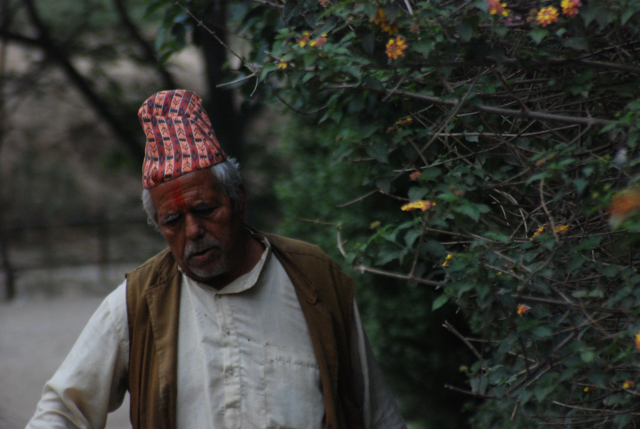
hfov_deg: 6.9
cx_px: 320
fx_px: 5340
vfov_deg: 4.6
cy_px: 214
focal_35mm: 300
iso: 1000
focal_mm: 200
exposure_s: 1/1250
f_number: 5.6
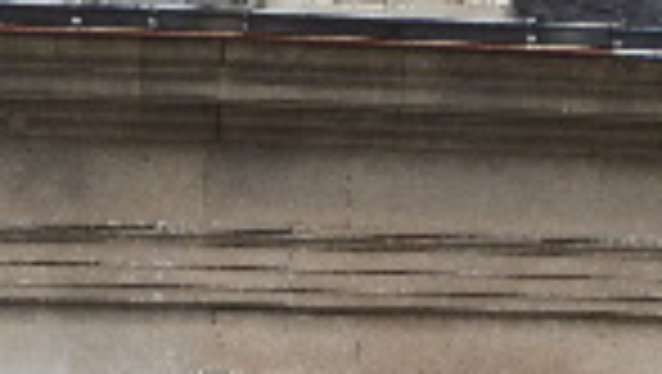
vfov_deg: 6.0
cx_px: 648
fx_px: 3408
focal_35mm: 194
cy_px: 901
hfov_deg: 11.0
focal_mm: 7.4
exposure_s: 1/640
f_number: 5
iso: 100
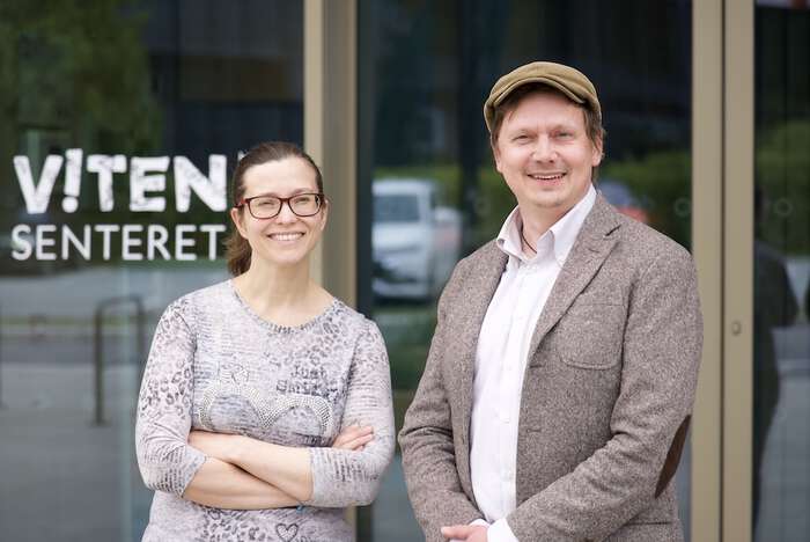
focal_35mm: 105
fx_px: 2364
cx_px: 405
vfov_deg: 13.1
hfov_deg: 19.4
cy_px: 271
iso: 250
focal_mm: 105
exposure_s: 1/500
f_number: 4
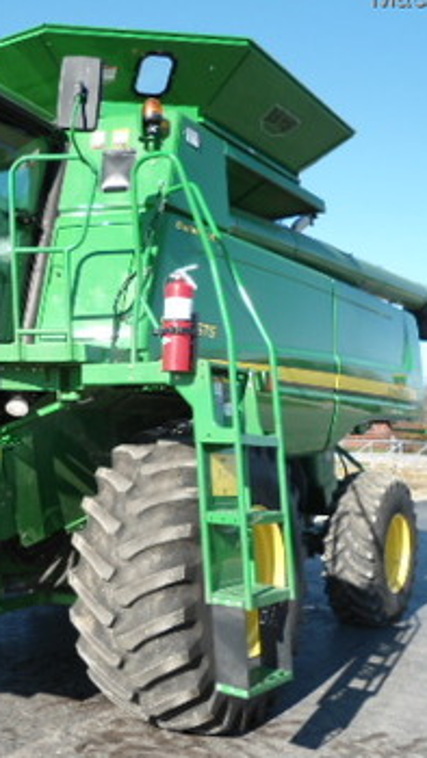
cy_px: 407
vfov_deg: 46.4
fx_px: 885
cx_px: 39
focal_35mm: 44
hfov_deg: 26.2
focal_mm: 4.7
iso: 80
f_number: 2.8
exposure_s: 1/640
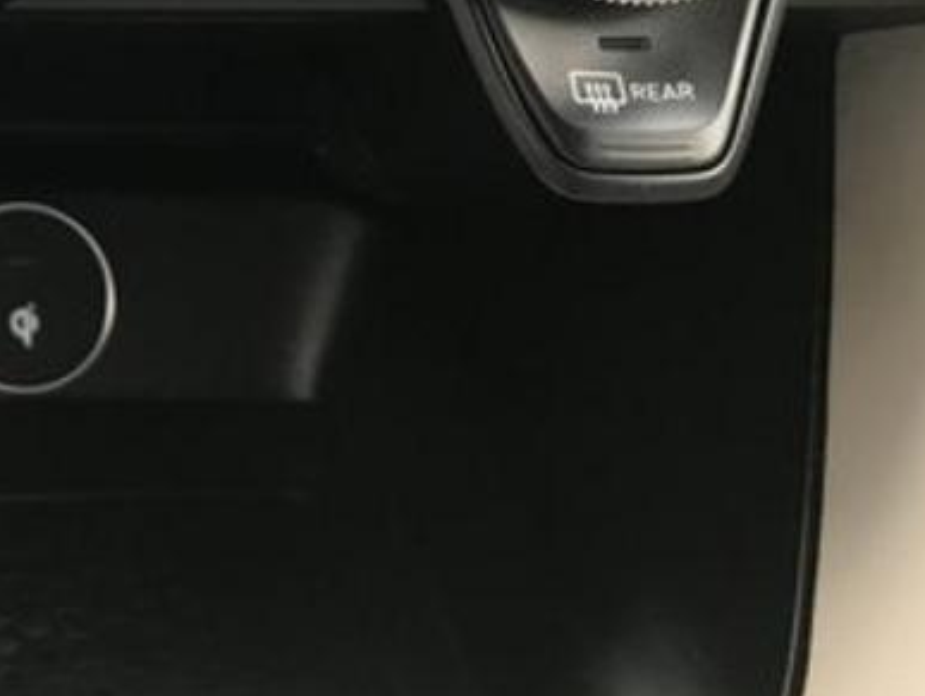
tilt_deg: -18.4
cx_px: -163
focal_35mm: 74
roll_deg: -4.2
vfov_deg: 19.3
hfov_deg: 24.1
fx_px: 1979
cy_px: -5
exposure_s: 1/30
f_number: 1.8
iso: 32
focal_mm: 3.99
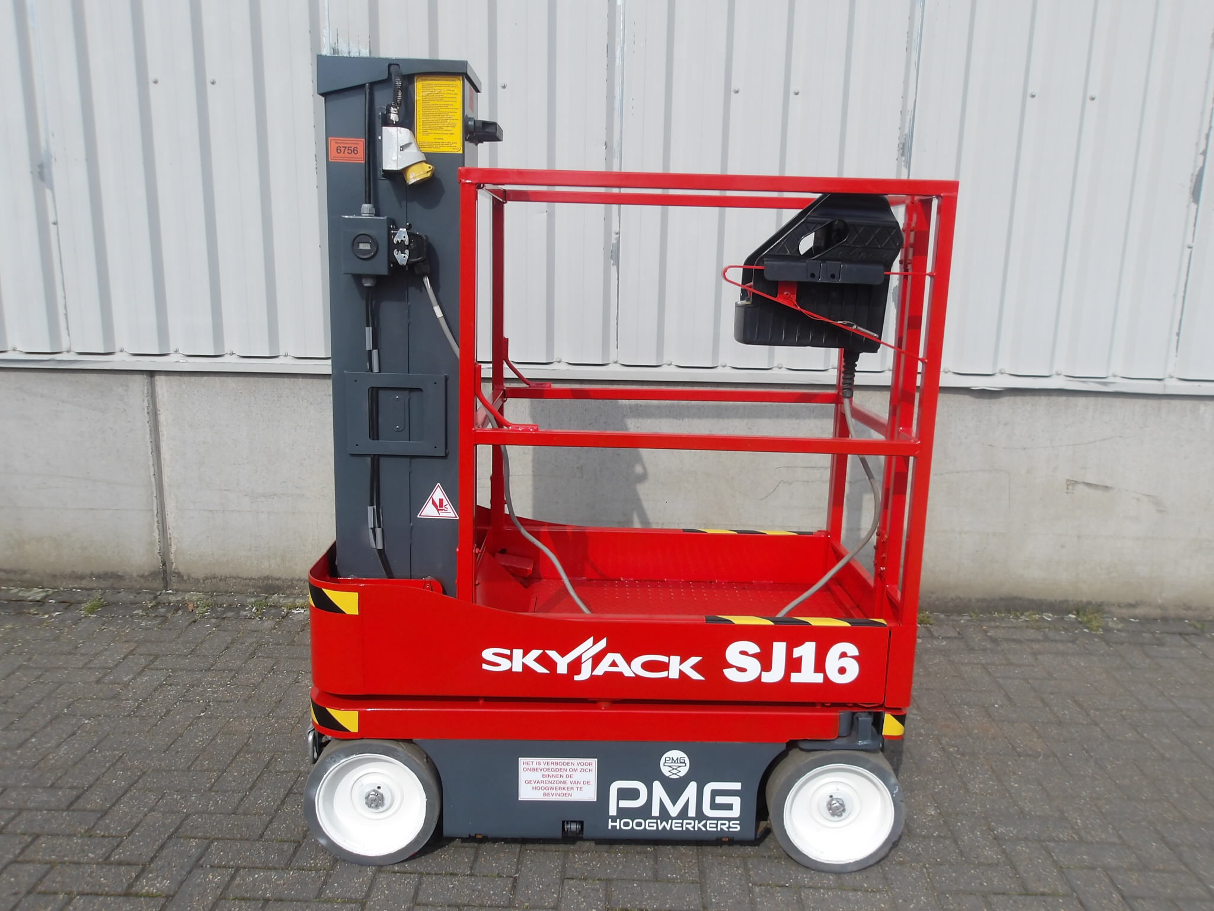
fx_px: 947
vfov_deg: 51.4
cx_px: 607
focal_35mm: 27
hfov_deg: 65.3
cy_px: 456
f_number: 10.4
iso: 100
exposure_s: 1/89
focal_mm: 4.9
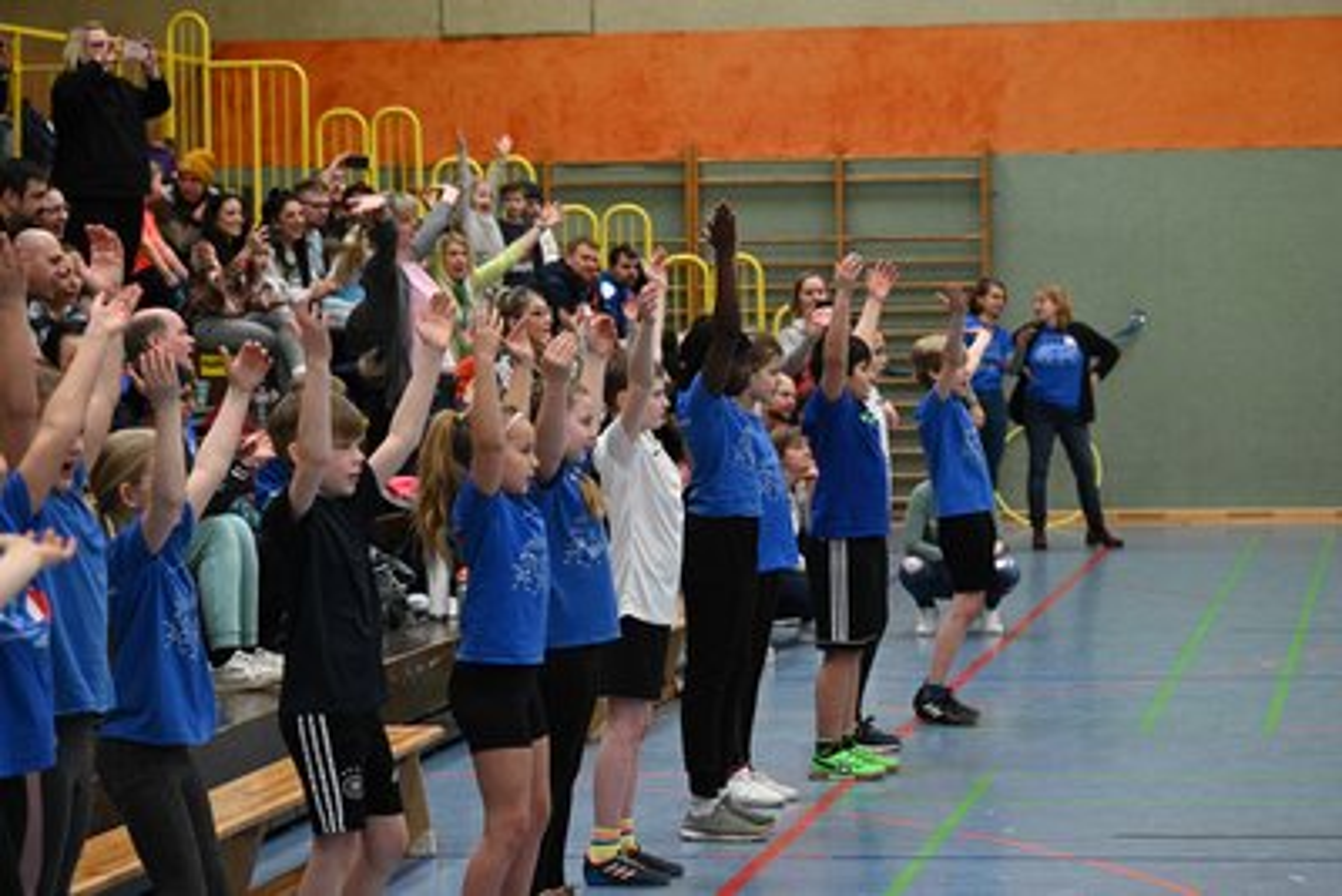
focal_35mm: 120
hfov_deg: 17.1
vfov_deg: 11.4
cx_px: 671
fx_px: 4475
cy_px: 448
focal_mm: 120
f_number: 5.6
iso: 2500
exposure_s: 1/250
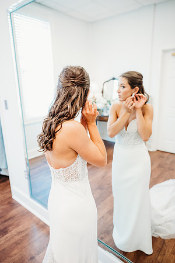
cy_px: 132
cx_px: 88
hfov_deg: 53.1
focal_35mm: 24
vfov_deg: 73.7
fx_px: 175
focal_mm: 24
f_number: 2.5
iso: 640
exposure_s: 1/160
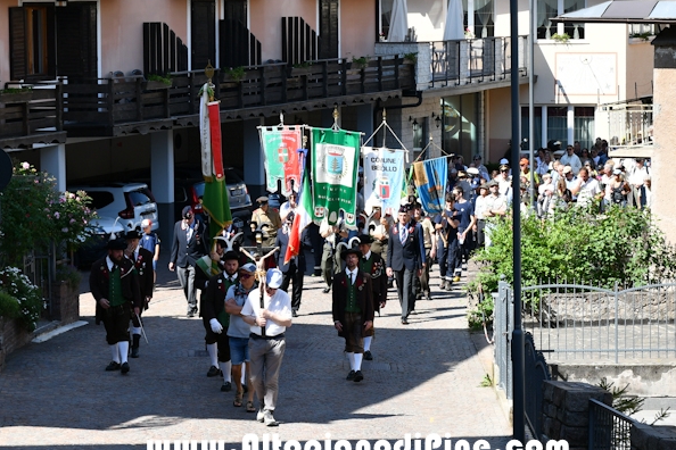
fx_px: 1972
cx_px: 357
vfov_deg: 13.0
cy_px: 181
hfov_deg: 19.5
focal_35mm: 105
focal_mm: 52
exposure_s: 1/250
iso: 125
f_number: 8
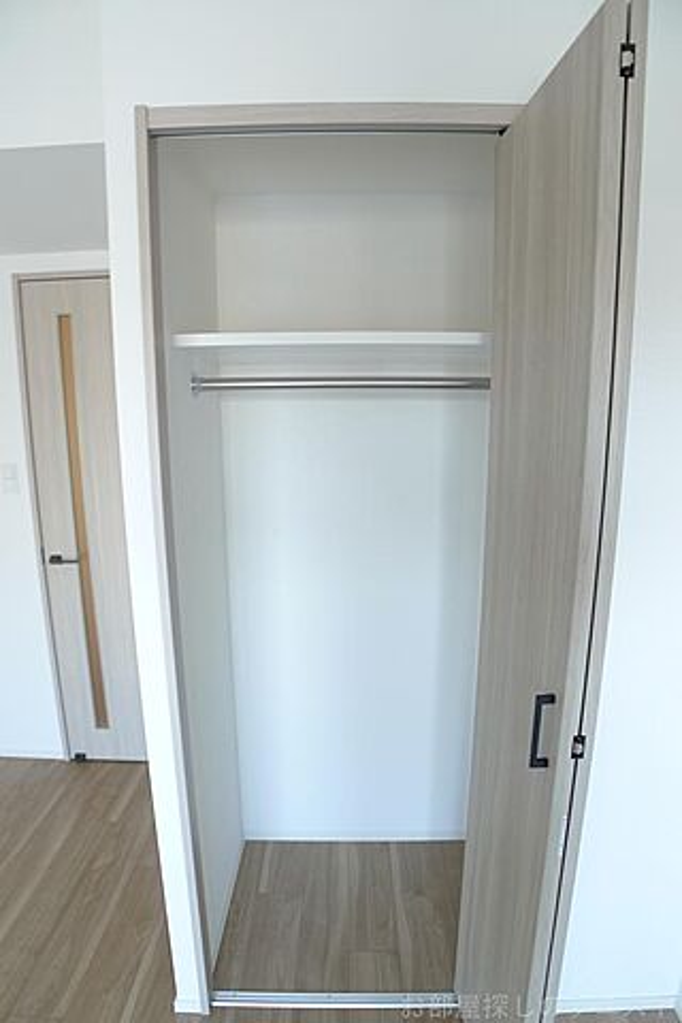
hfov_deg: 53.1
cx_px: 341
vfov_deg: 73.7
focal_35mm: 24
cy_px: 512
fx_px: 682
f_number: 2
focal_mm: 5.1
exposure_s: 1/20
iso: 80
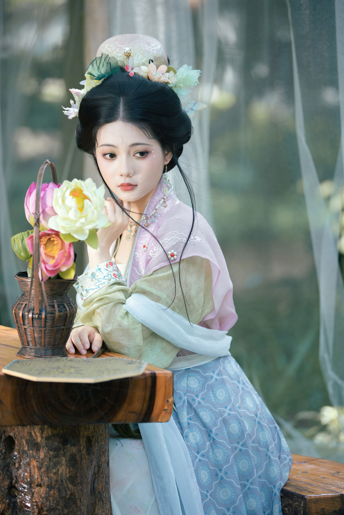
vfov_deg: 15.8
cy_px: 258
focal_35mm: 130
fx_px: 1863
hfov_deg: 10.5
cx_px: 172
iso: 100
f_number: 2.8
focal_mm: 130
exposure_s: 1/200
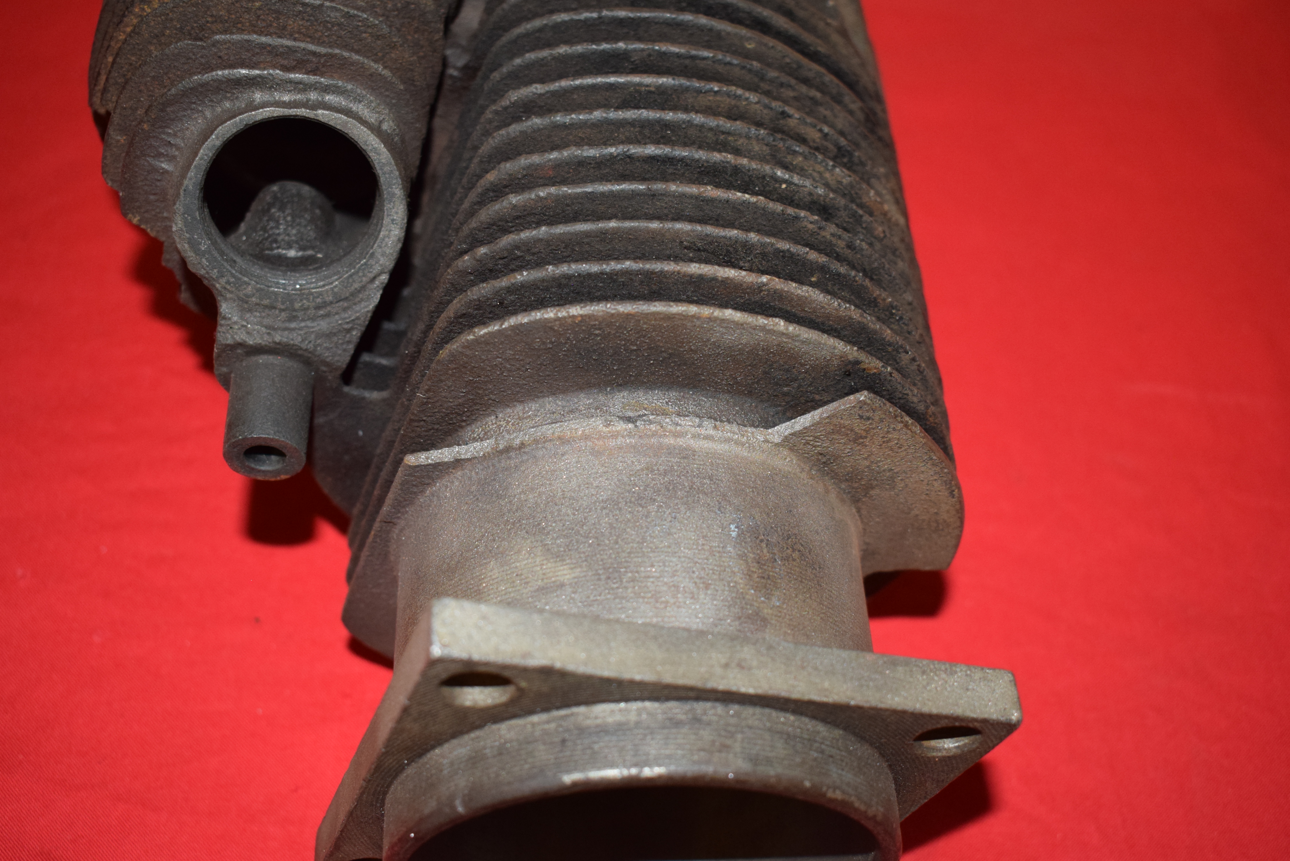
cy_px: 430
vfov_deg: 30.9
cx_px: 645
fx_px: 1559
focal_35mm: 44
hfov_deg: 45.0
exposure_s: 1/160
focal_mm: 29
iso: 1250
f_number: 5
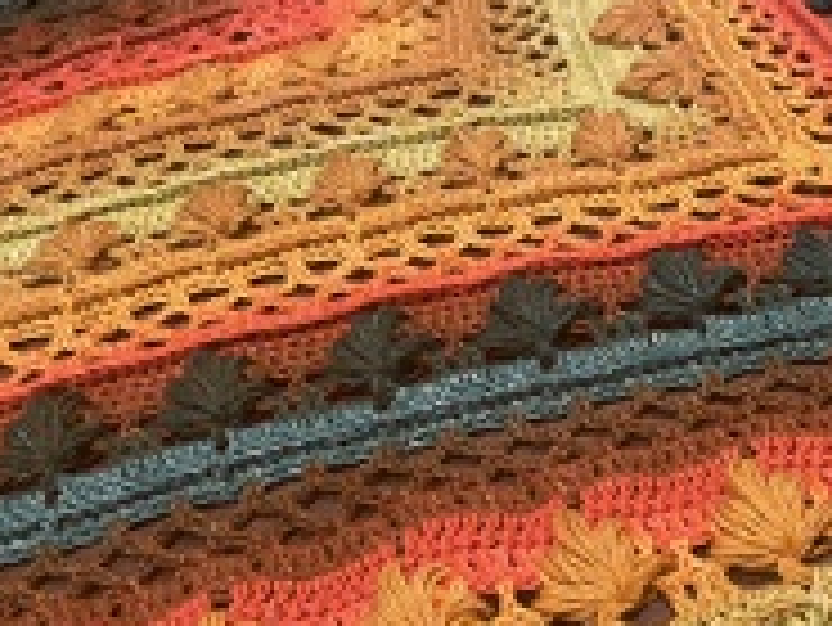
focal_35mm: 49
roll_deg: +5.1
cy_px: 315
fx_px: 1178
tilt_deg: -42.5
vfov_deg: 29.7
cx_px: 641
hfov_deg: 37.7
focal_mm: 4.2
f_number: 1.6
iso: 200
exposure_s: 1/59
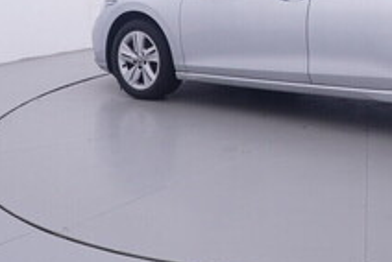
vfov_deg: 22.1
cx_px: 382
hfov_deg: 31.9
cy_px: -25
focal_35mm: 58
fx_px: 636
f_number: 5
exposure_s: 1/80
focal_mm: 15
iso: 200
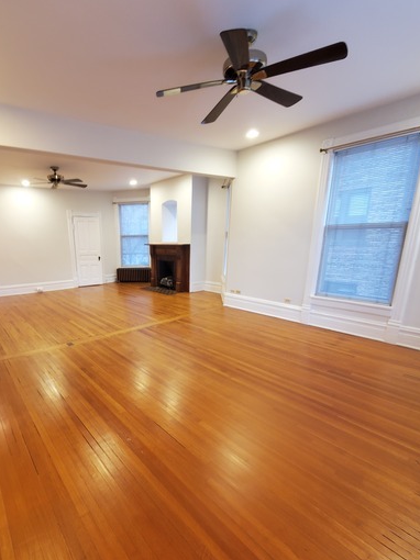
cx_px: 163
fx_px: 275
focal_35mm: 17
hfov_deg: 73.7
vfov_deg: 90.7
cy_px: 312
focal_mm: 1.8
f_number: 2.2
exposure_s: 1/8
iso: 100
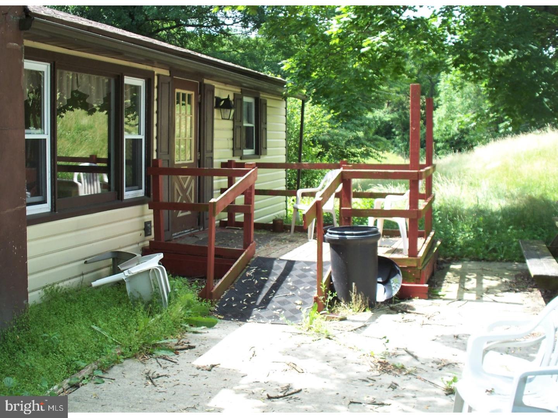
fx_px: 580
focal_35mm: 36
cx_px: 279
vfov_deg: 39.7
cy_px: 209
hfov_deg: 51.4
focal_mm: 7.54
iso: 80
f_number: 2.8
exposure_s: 1/200
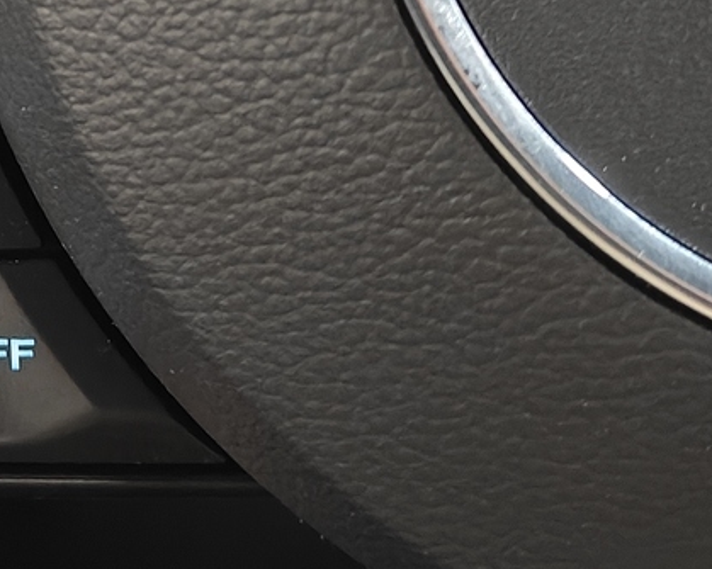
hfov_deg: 17.6
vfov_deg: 14.2
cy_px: -183
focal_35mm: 104
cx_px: -133
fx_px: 2191
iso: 500
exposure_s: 1/20
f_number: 1.8
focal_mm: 5.59
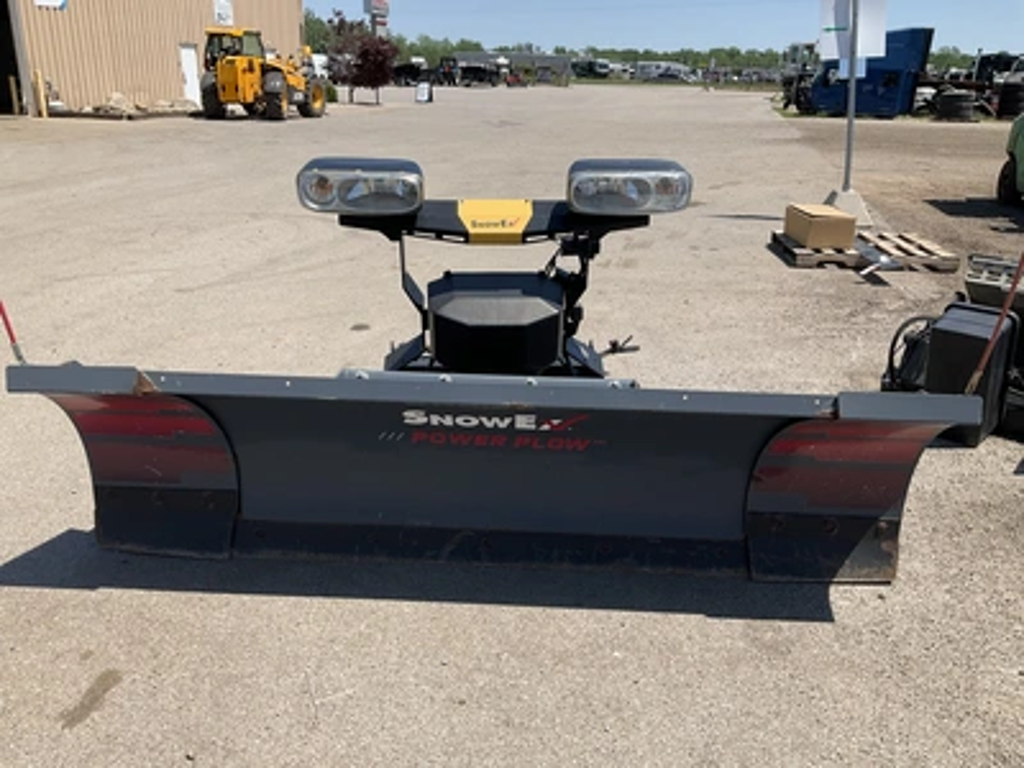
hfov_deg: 61.7
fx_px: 858
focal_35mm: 29
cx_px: 512
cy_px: 384
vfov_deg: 48.2
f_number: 1.8
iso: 25
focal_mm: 3
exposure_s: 1/1786
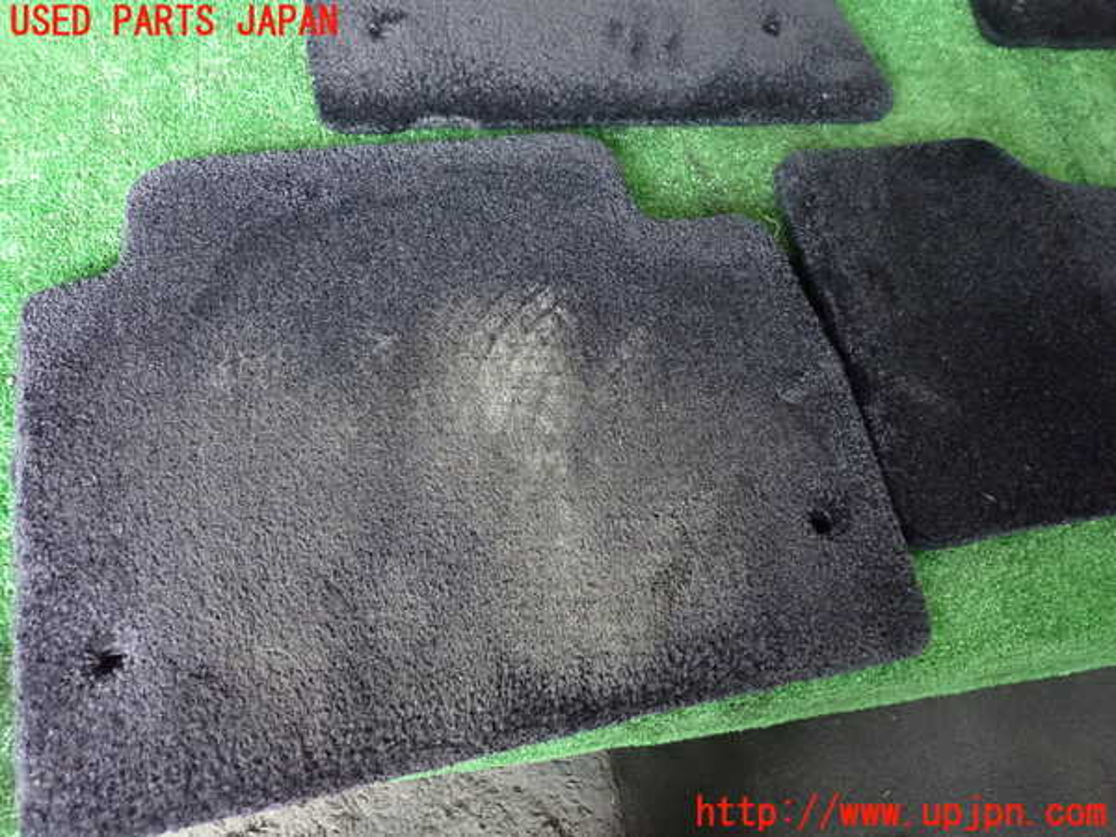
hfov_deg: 69.4
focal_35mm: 25
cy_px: 418
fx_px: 806
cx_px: 558
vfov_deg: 54.9
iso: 1600
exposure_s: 1/80
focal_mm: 4.5
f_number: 2
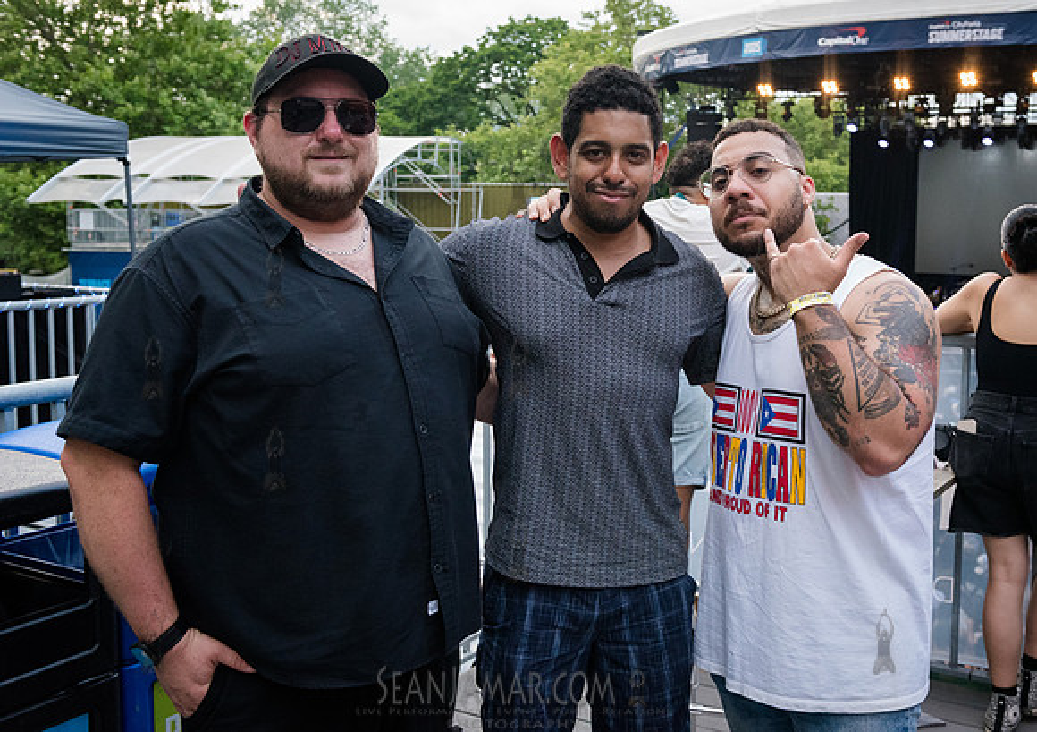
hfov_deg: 46.8
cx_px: 613
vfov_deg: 34.0
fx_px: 1193
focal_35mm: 41
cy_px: 322
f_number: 4.5
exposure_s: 1/500
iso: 4000
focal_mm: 35
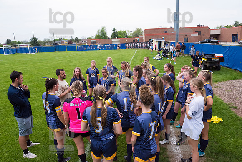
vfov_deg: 49.6
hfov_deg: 69.4
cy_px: 81
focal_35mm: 26
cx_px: 121
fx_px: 175
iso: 1600
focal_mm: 26
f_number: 7.1
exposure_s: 1/640
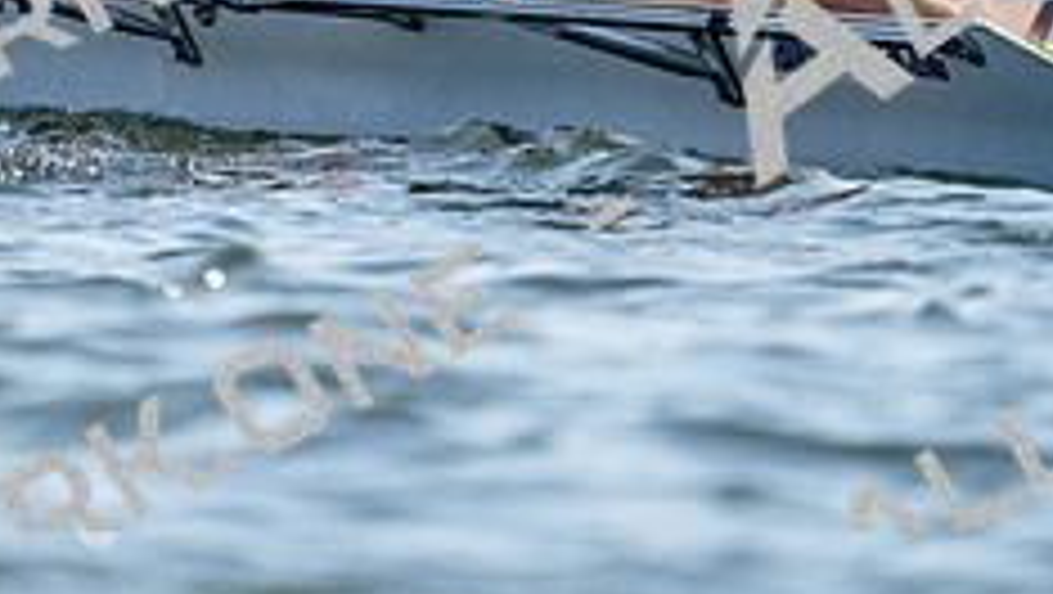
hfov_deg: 1.5
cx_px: 346
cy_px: -241
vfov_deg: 0.8
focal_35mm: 1452
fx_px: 40570
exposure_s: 1/1600
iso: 400
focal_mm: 559
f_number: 6.3
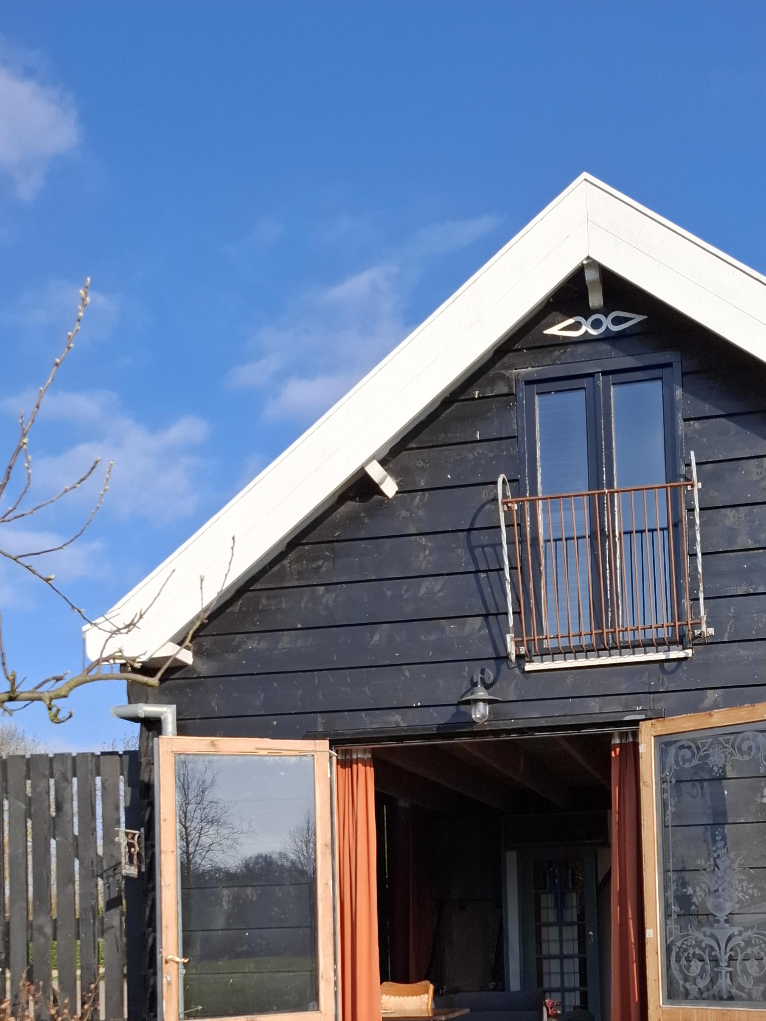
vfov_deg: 44.7
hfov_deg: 36.5
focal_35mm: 39
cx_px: 498
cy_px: 861
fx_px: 1150
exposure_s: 1/2033
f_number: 1.8
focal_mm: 5.54
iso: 50
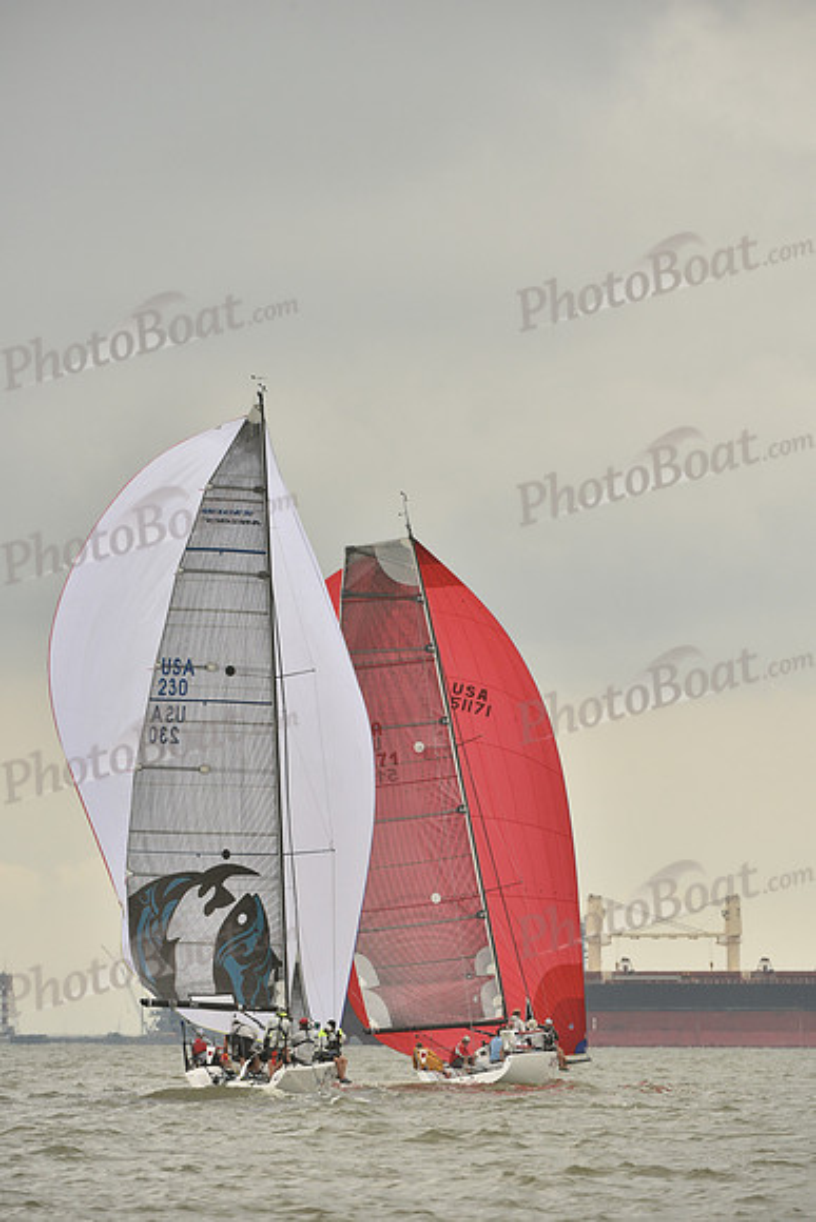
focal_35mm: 330
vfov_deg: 6.2
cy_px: 611
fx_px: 11212
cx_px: 408
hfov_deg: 4.2
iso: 400
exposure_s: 1/800
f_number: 9
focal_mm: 330
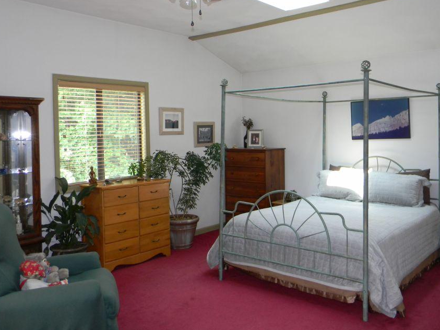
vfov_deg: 41.6
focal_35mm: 34
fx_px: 432
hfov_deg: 53.9
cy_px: 136
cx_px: 235
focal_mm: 5
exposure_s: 1/30
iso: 158
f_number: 3.5
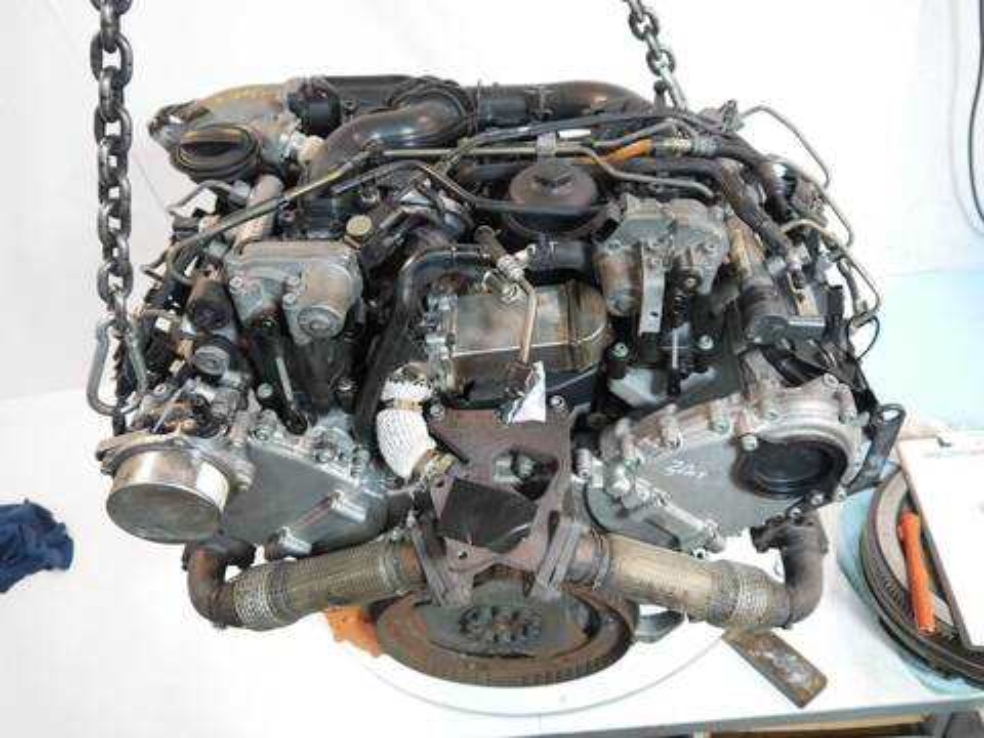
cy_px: 369
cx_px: 492
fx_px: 796
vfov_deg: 49.7
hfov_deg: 63.4
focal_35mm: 28
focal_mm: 14
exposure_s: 1/125
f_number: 3.5
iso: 1250
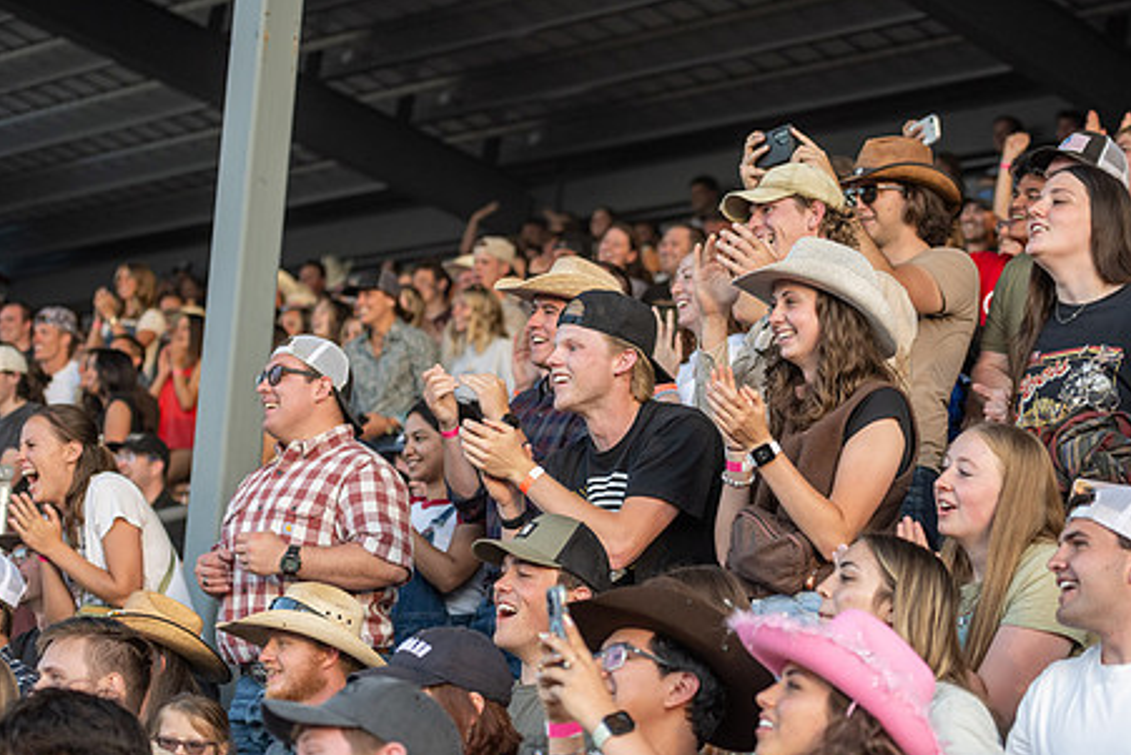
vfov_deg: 15.2
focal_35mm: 90
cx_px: 677
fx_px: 2828
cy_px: 475
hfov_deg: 22.6
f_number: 2.8
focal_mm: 70
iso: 320
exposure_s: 1/800
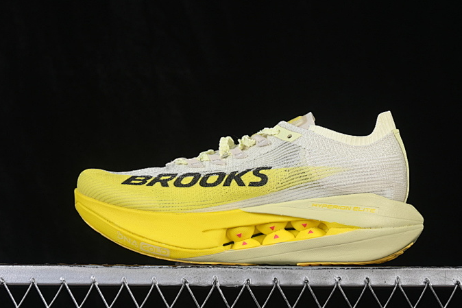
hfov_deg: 22.9
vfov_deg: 15.4
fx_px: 1142
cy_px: 152
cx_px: 245
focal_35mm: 89
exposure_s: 1/80
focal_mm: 50
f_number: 8
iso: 160
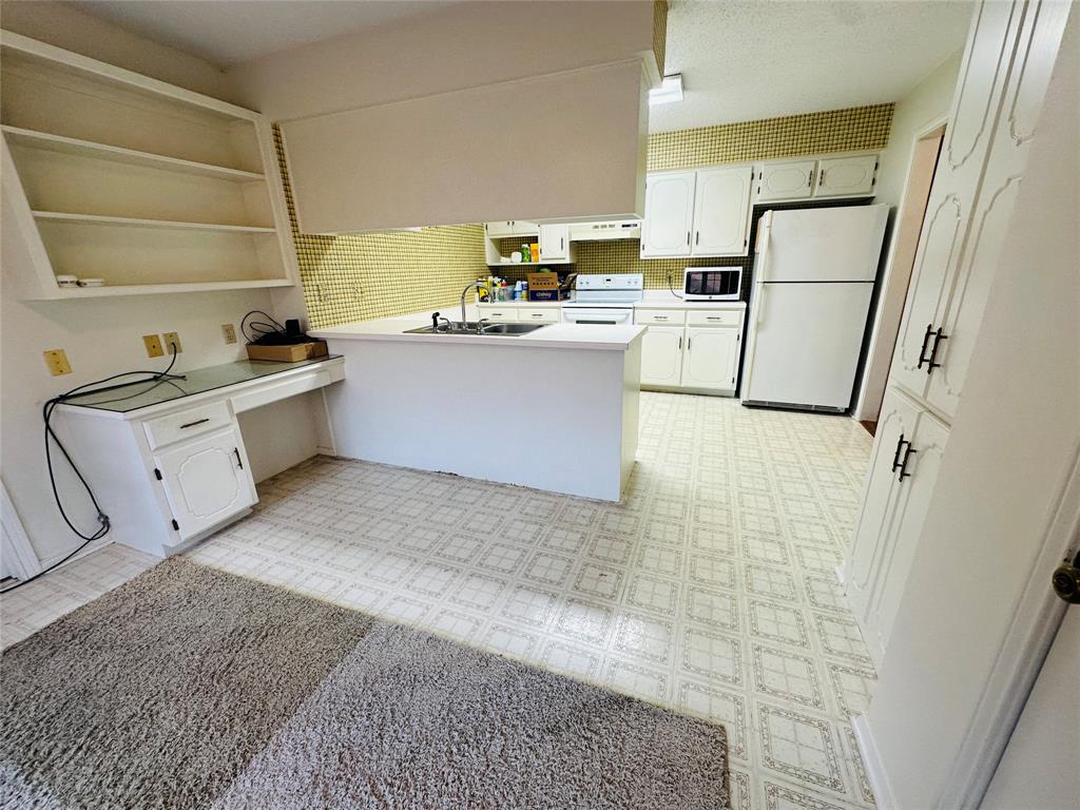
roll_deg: +1.5
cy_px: 405
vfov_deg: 85.7
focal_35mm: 14
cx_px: 540
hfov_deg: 102.1
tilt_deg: -18.0
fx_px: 437
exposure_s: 1/120
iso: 160
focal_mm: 2.22
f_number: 2.2
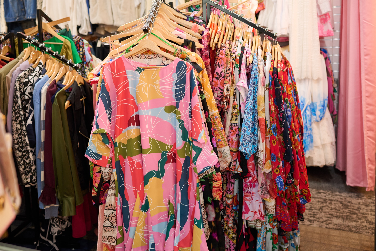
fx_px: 365
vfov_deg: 37.8
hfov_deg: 54.4
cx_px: 188
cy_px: 126
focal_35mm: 35
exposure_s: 1/100
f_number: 2.5
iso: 800
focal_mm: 35
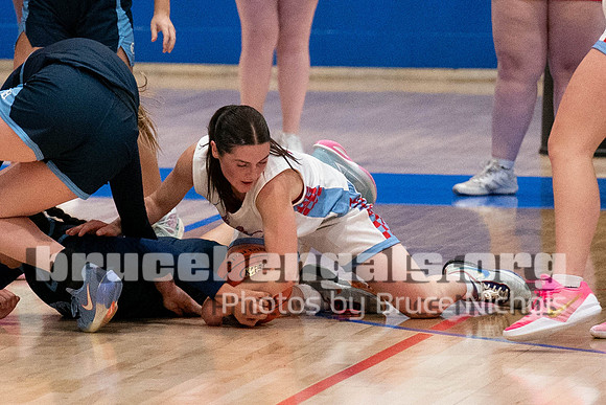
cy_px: 201
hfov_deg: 4.1
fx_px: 8494
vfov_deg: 2.7
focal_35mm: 504
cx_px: 342
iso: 3200
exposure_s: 1/1000
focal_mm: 147
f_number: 2.8
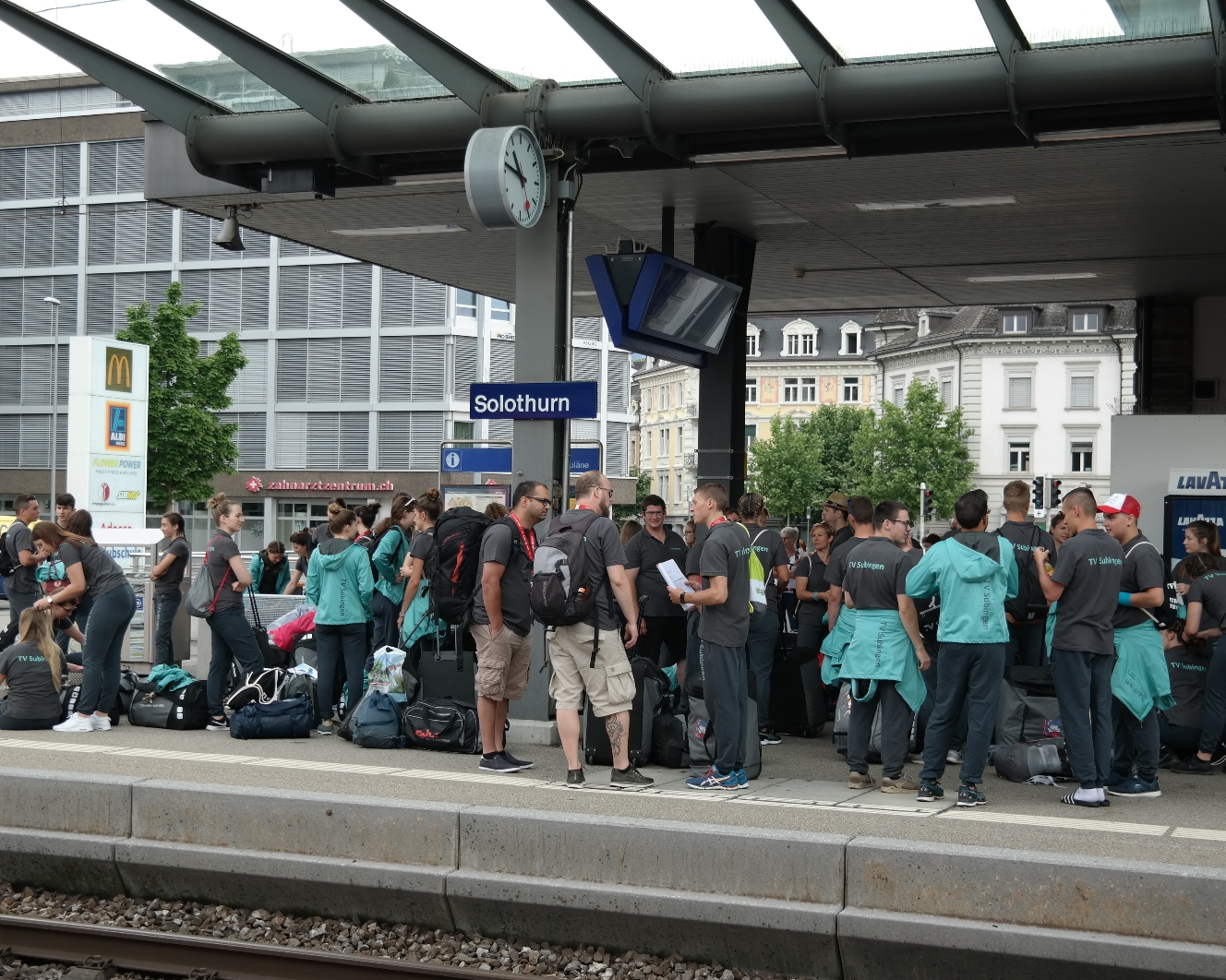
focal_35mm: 52
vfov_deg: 29.1
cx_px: 605
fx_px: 1887
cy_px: 490
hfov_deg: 36.0
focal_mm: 30
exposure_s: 1/125
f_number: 4.5
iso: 100
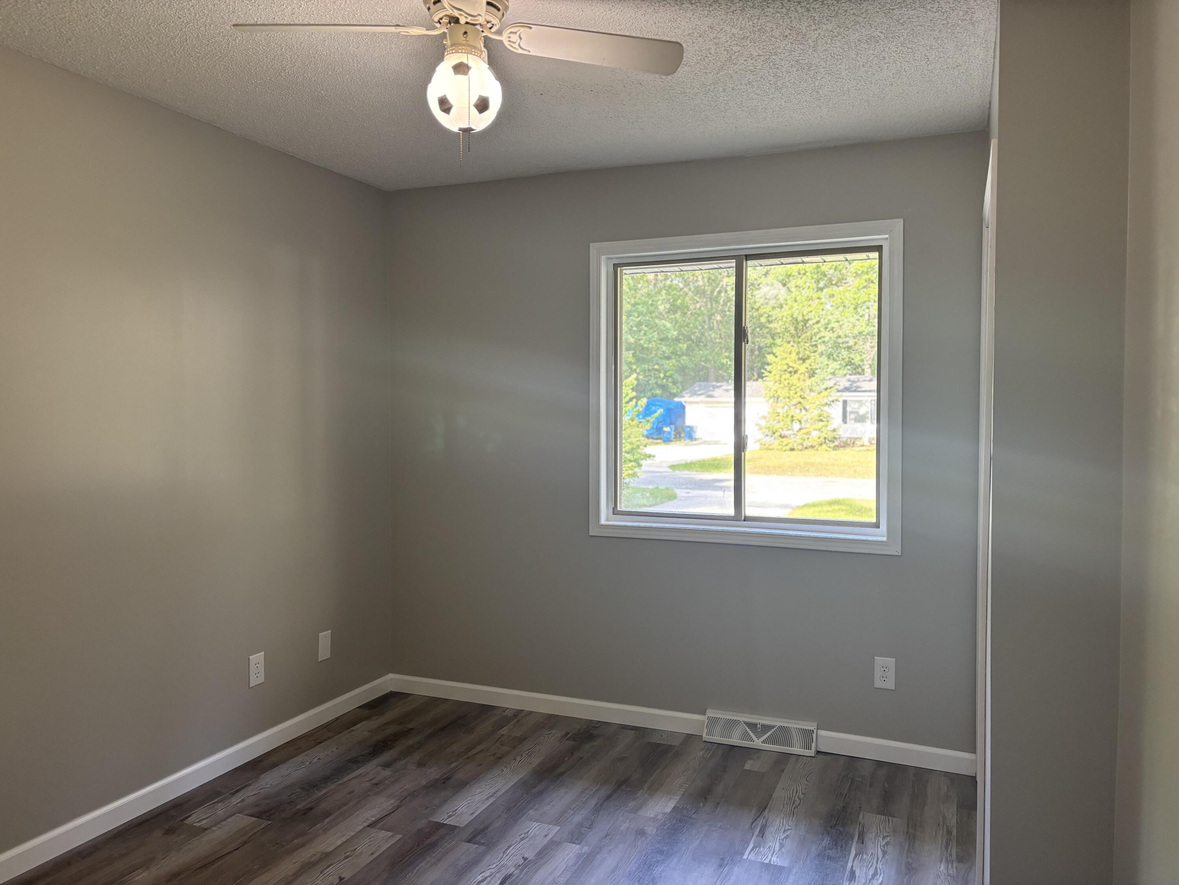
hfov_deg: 67.3
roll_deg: +0.1
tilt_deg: -1.6
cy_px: 442
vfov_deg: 53.1
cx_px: 590
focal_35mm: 26
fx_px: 886
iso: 100
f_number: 1.6
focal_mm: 5.96
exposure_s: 1/60
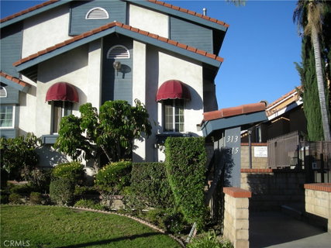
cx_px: 166
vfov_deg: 40.7
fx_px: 335
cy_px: 124
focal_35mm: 35
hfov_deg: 52.6
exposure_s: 1/183
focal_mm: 5.7
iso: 50
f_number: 5.7
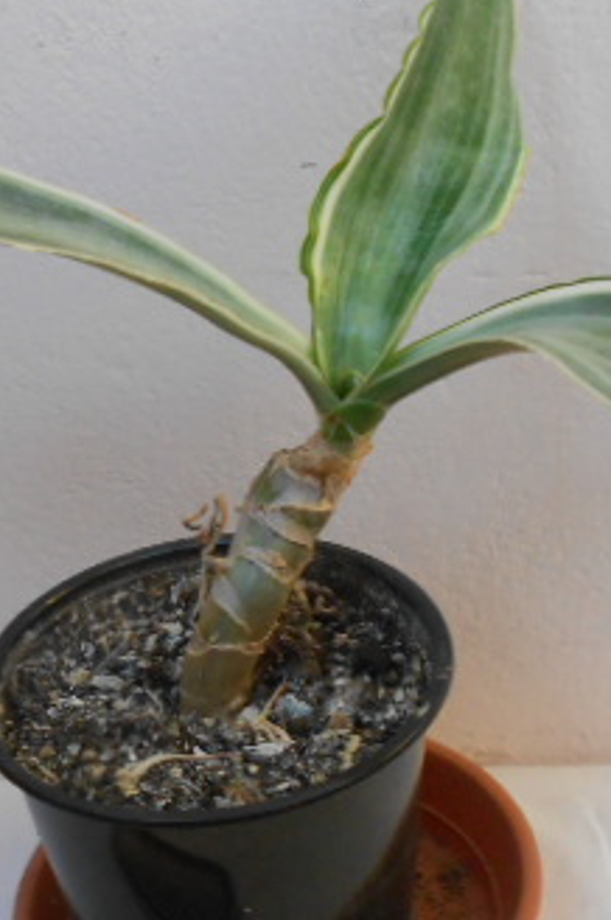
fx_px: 1658
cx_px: 219
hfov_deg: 20.8
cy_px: 454
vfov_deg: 31.0
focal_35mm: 65
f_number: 3.6
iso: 250
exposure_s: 1/30
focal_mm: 6
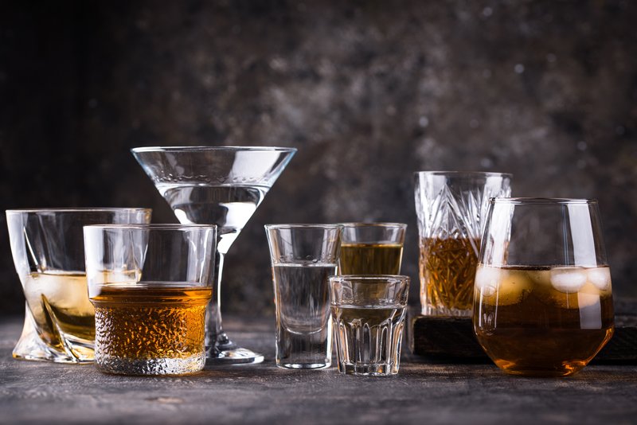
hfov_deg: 19.4
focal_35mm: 105
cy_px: 212
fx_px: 1858
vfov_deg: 13.1
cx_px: 318
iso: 100
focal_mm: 105
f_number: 8
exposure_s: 1/80
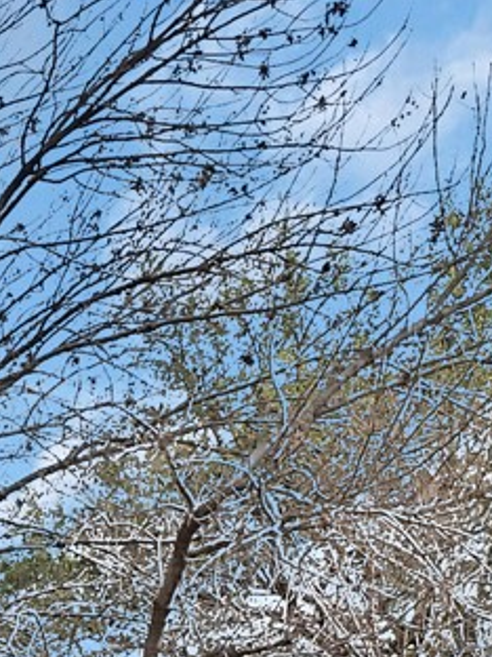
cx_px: -456
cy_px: 1069
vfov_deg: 20.9
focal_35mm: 74
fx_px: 1402
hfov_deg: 16.0
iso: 640
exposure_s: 1/160
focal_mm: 12
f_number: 9
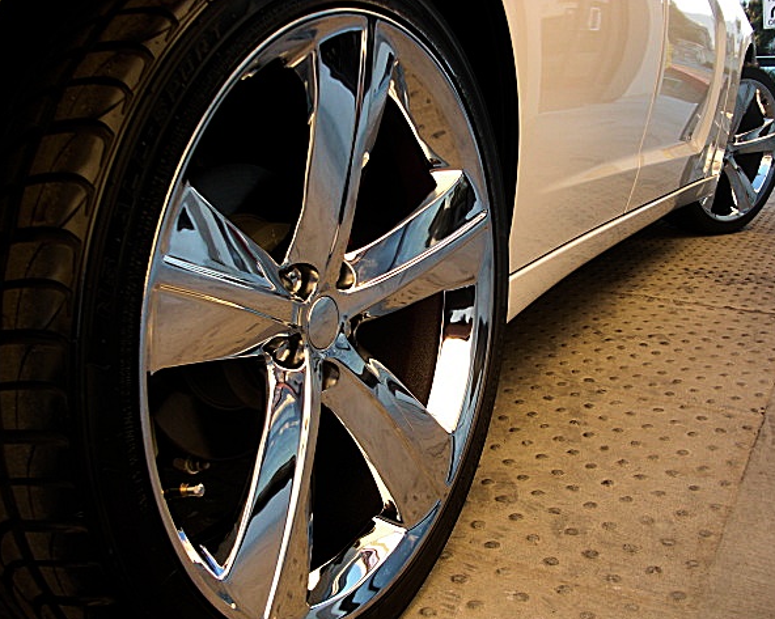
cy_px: 313
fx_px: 871
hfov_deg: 47.9
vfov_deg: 39.1
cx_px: 412
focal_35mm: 38
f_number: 2.8
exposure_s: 1/60
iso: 50
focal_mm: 6.3
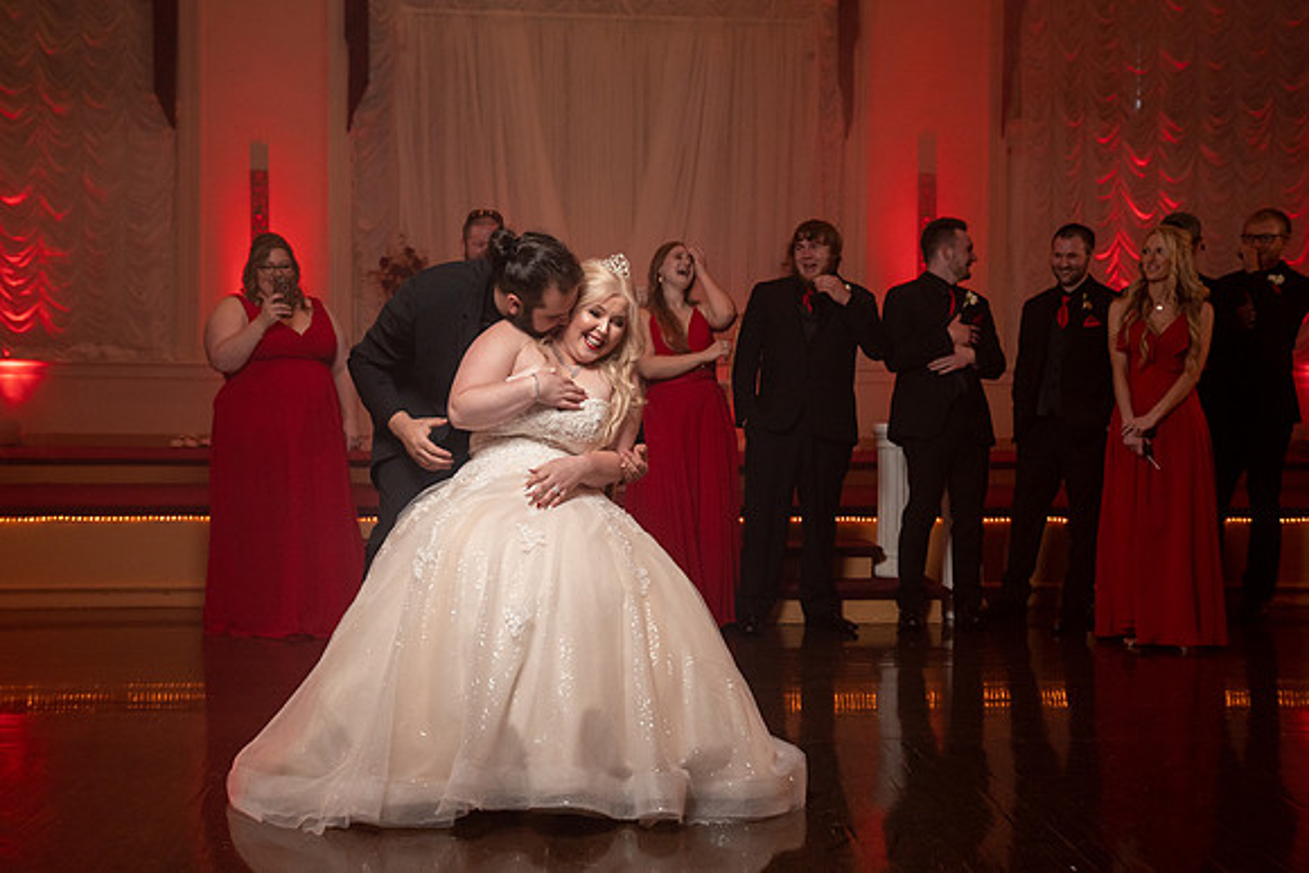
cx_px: 654
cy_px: 436
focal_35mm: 39
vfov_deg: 34.6
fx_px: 1404
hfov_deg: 50.0
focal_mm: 36
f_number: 4
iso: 2000
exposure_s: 1/200
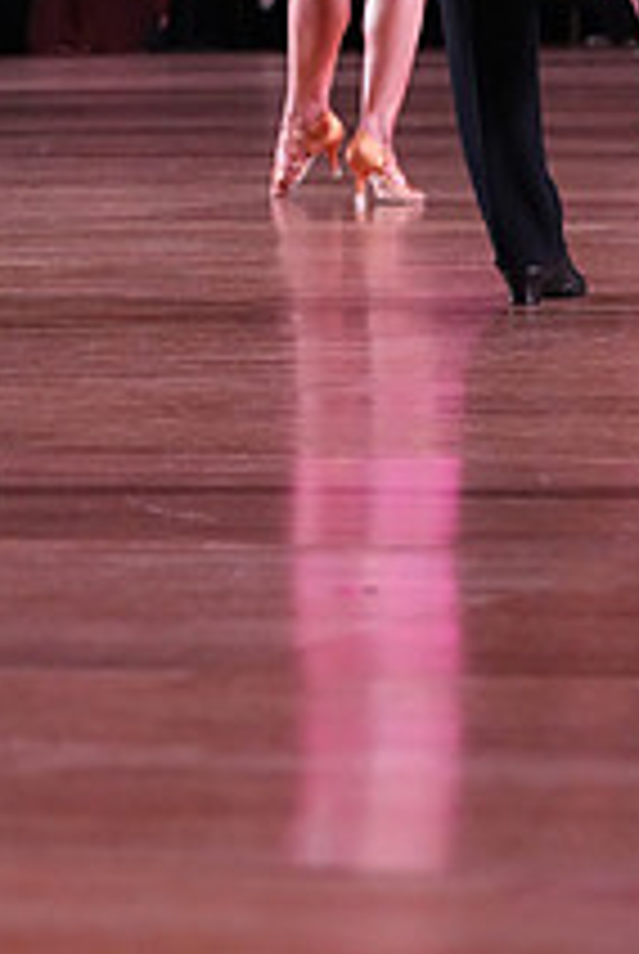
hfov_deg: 4.7
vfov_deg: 6.9
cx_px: 133
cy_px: -346
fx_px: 7828
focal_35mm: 295
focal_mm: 108
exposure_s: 1/250
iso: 5000
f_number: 5.6
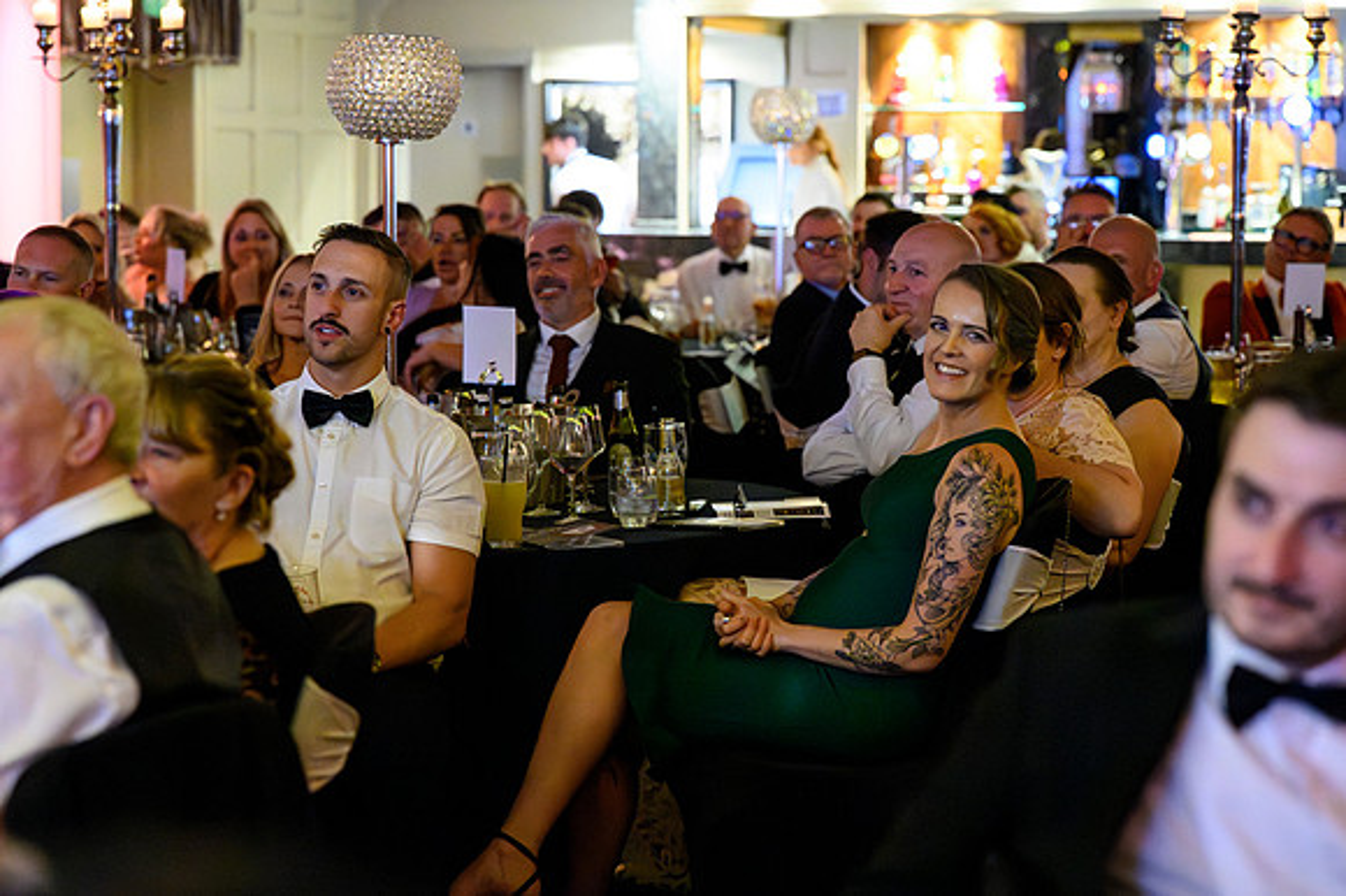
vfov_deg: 14.4
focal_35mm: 95
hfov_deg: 21.6
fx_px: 3534
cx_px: 673
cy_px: 448
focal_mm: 94
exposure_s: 1/200
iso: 51200
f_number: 4
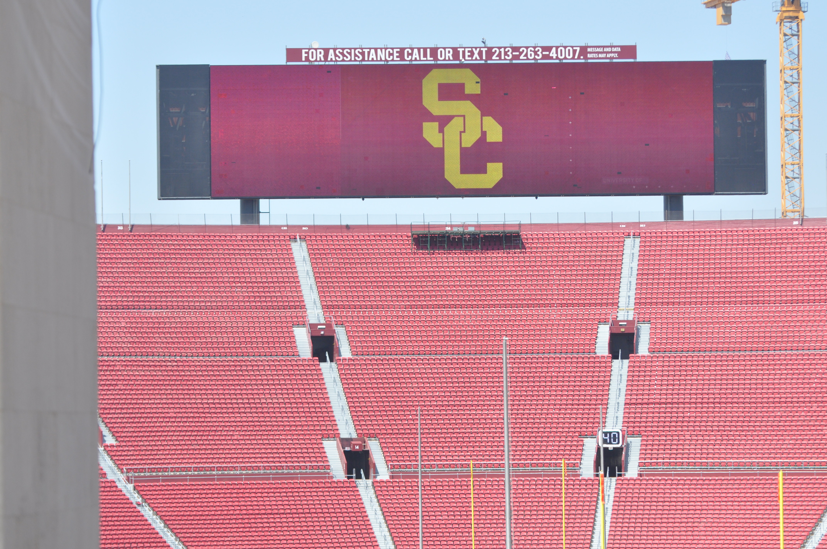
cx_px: 414
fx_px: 3373
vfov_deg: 9.3
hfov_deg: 14.0
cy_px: 274
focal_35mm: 147
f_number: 5
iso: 400
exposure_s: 1/1250
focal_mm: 98
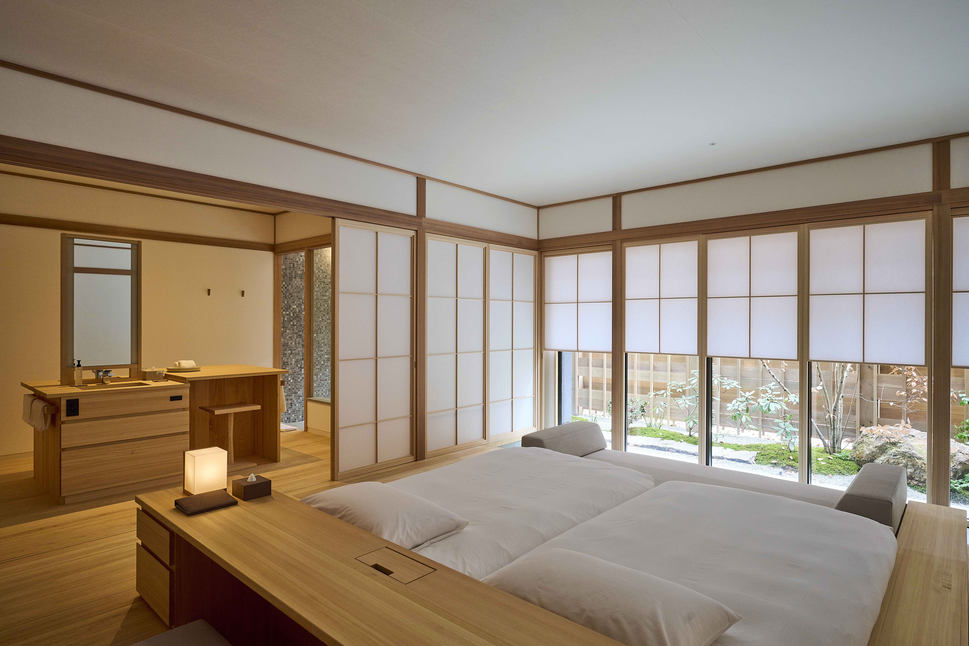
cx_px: 484
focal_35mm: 20
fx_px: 525
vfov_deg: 63.2
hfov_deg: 85.4
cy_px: 323
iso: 280
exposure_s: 1/10
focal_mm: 19.5
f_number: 8
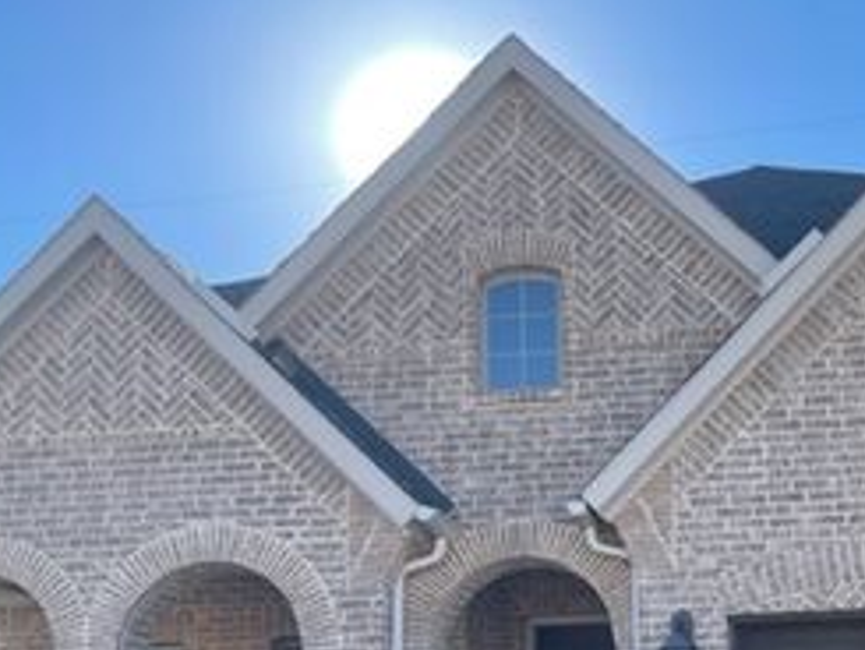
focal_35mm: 53
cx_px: 720
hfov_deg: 34.8
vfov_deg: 26.6
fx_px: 1325
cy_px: 592
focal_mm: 4.2
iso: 32
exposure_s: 1/1195
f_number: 1.6
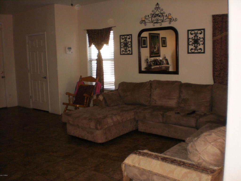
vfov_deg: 37.7
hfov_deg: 49.0
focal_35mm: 38
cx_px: 120
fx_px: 265
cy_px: 90
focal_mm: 6.3
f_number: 3.1
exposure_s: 1/30
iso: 160
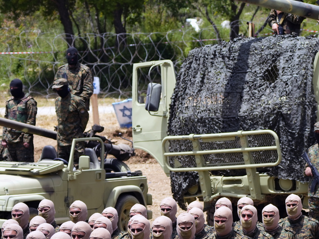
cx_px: 309
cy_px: 152
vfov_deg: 5.0
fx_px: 2728
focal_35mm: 296
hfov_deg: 6.7
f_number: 5.6
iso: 200
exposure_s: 1/1250
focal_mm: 100
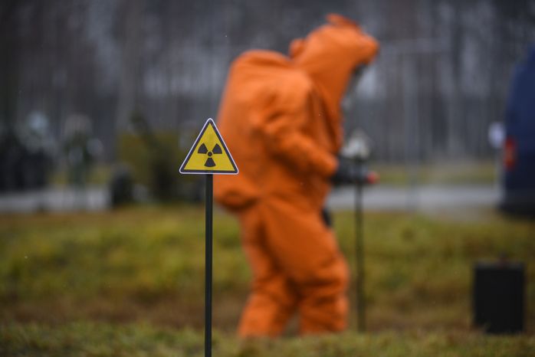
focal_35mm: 120
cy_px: 178
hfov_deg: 17.1
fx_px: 1784
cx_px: 268
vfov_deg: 11.4
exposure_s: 1/1000
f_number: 2.8
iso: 500
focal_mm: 120
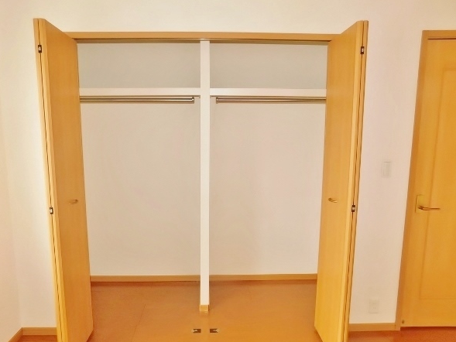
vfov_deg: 54.9
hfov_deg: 69.3
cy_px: 180
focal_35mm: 25
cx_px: 215
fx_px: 329
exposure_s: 1/30
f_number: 3
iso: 200
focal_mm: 4
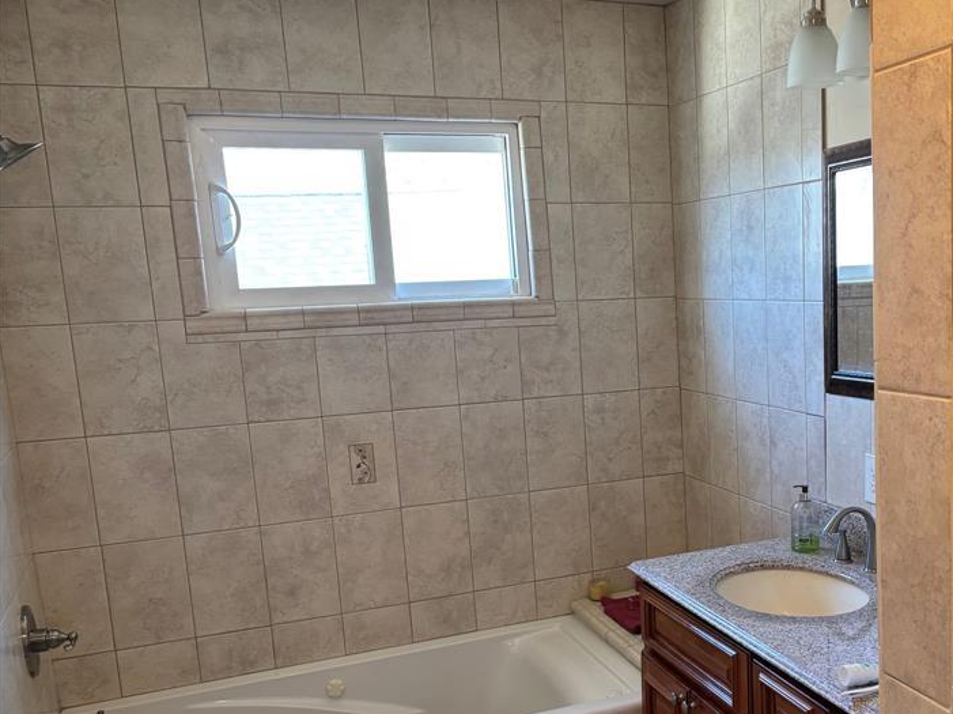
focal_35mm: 38
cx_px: 693
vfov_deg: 37.3
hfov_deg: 47.5
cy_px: 480
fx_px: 1046
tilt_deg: -9.9
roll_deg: +2.3
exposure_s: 1/60
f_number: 1.6
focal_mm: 5.96
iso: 160
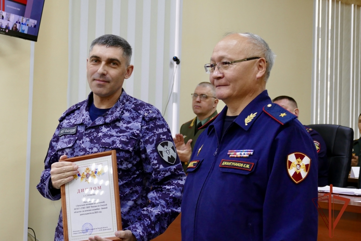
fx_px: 662
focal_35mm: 66
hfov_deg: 30.5
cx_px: 180
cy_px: 120
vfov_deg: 20.6
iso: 640
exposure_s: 1/80
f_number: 3.6
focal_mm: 24
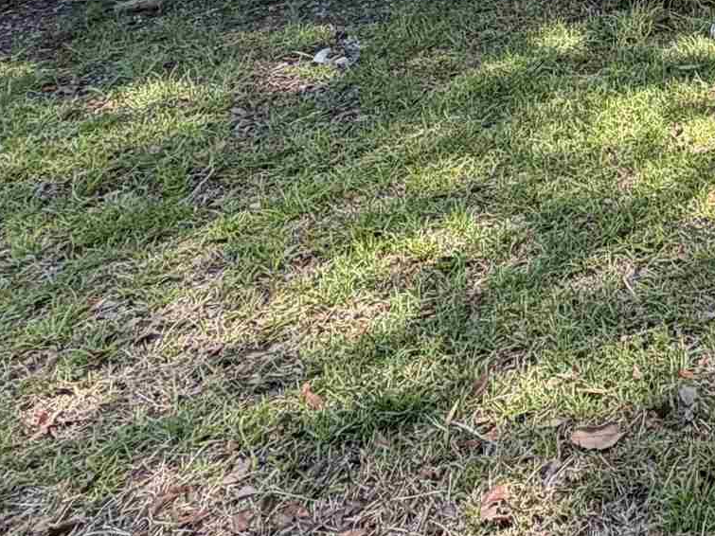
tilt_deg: +2.8
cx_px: 981
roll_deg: +1.8
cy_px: -378
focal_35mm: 57
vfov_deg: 20.0
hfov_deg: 27.1
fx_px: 1177
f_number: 2.2
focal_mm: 2.22
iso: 64
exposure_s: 1/184
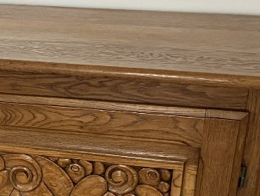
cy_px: 221
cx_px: -37
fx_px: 744
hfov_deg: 18.9
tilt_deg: -25.2
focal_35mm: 99
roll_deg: +1.7
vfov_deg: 14.6
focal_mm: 3.99
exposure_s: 1/60
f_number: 1.8
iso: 320
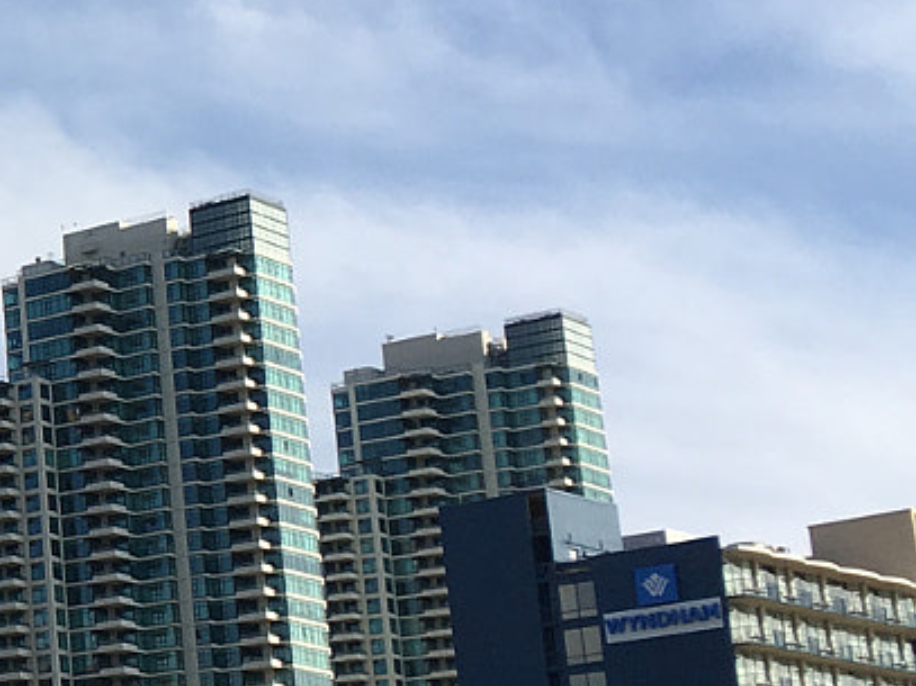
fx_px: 3016
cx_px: -632
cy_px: 218
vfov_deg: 13.0
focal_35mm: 114
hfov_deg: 15.3
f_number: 2.2
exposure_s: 1/1637
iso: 25
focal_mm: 4.15
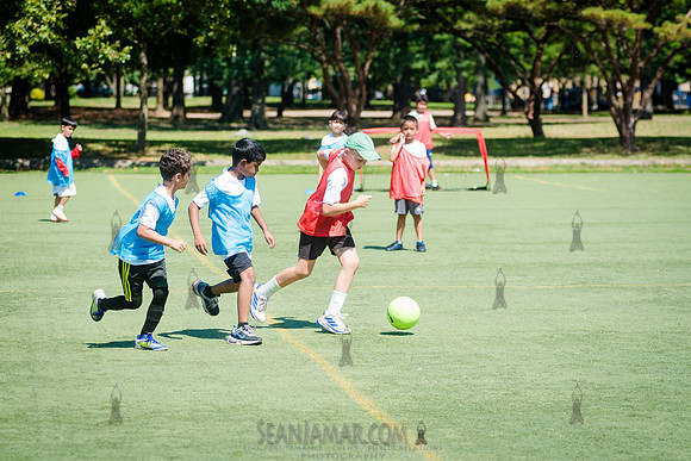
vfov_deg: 9.9
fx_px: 2673
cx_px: 337
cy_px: 252
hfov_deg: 14.7
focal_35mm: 139
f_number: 4
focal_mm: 112
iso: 200
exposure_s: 1/1000
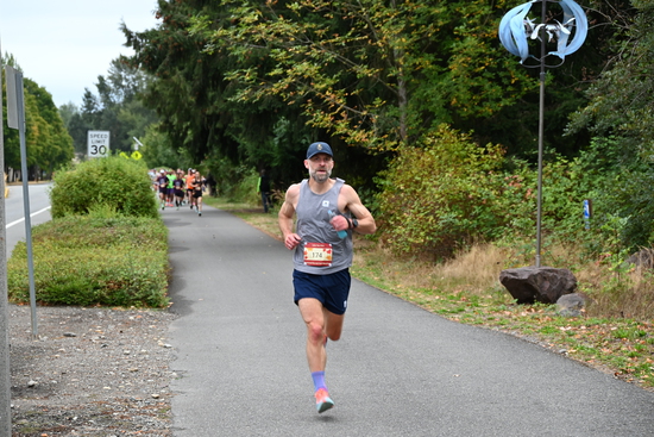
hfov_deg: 22.1
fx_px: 1672
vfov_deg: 14.9
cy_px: 218
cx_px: 327
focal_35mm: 92
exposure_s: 1/125
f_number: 6.3
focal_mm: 92
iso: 560
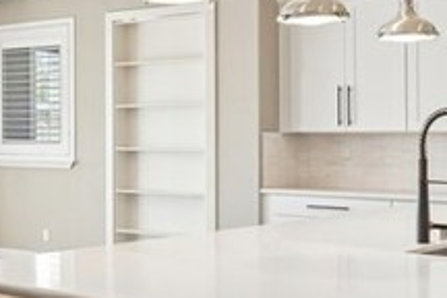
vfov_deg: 17.9
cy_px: 132
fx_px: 944
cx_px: -97
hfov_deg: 24.1
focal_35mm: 76
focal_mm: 16
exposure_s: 1/30
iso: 320
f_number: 8
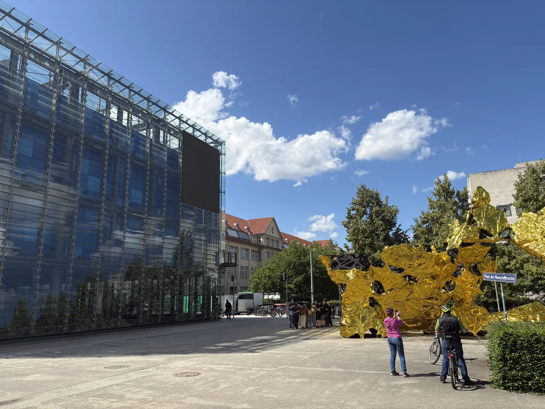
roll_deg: +1.5
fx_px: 409
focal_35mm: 26
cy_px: 204
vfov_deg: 53.1
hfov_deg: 67.3
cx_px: 272
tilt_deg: +12.0
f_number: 1.6
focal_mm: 5.96
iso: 50
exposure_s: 1/3448
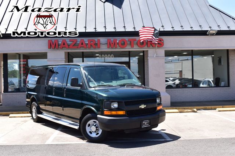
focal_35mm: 42
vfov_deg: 31.9
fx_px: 274
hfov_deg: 46.4
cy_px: 78
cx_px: 118
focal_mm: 28
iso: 400
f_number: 10
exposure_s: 1/320
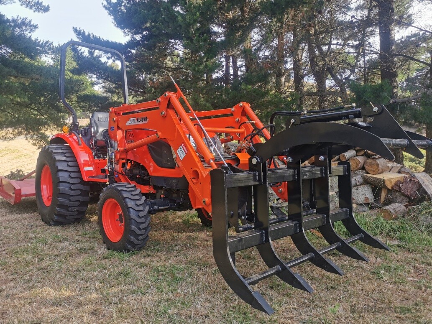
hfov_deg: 65.3
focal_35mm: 27
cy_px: 162
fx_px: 337
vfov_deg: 51.4
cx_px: 216
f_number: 1.8
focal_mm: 5.58
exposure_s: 1/411
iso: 50
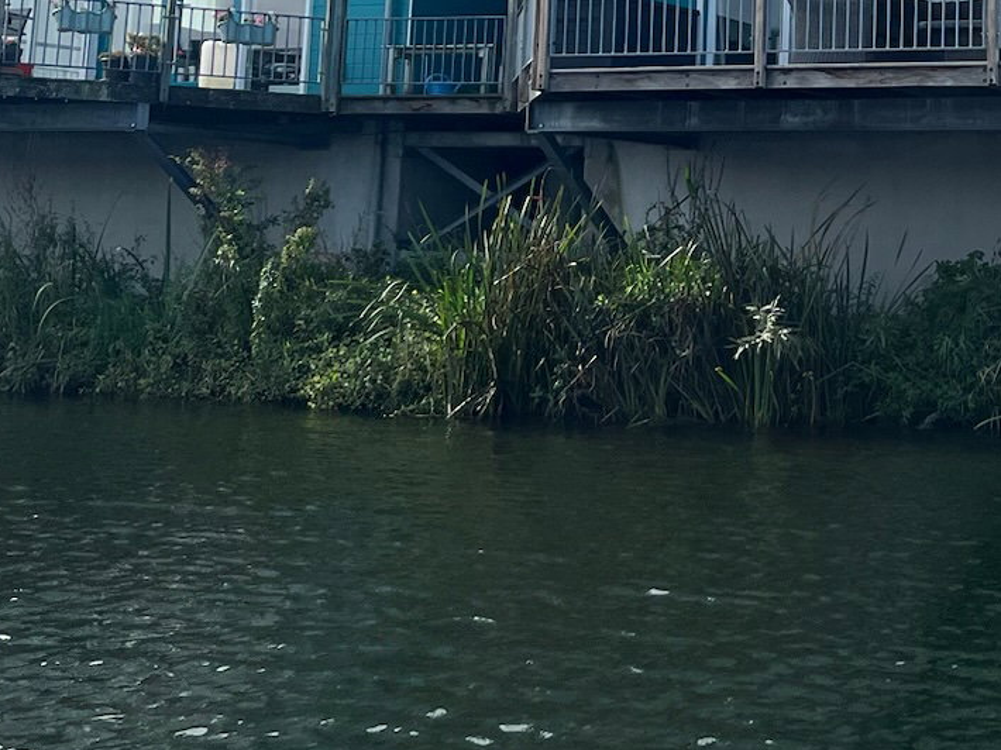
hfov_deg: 25.0
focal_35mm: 75
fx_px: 2168
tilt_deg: +10.7
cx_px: 960
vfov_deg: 18.8
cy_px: -92
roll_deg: -0.2
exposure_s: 1/4854
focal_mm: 5.1
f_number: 1.6
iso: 50
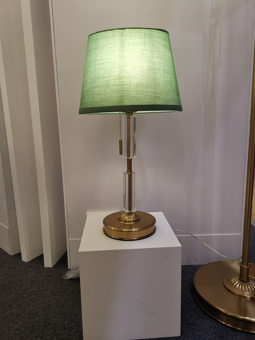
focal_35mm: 27
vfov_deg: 65.3
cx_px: 128
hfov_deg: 51.4
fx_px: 265
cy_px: 170
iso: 50
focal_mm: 4.75
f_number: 1.8
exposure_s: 1/170
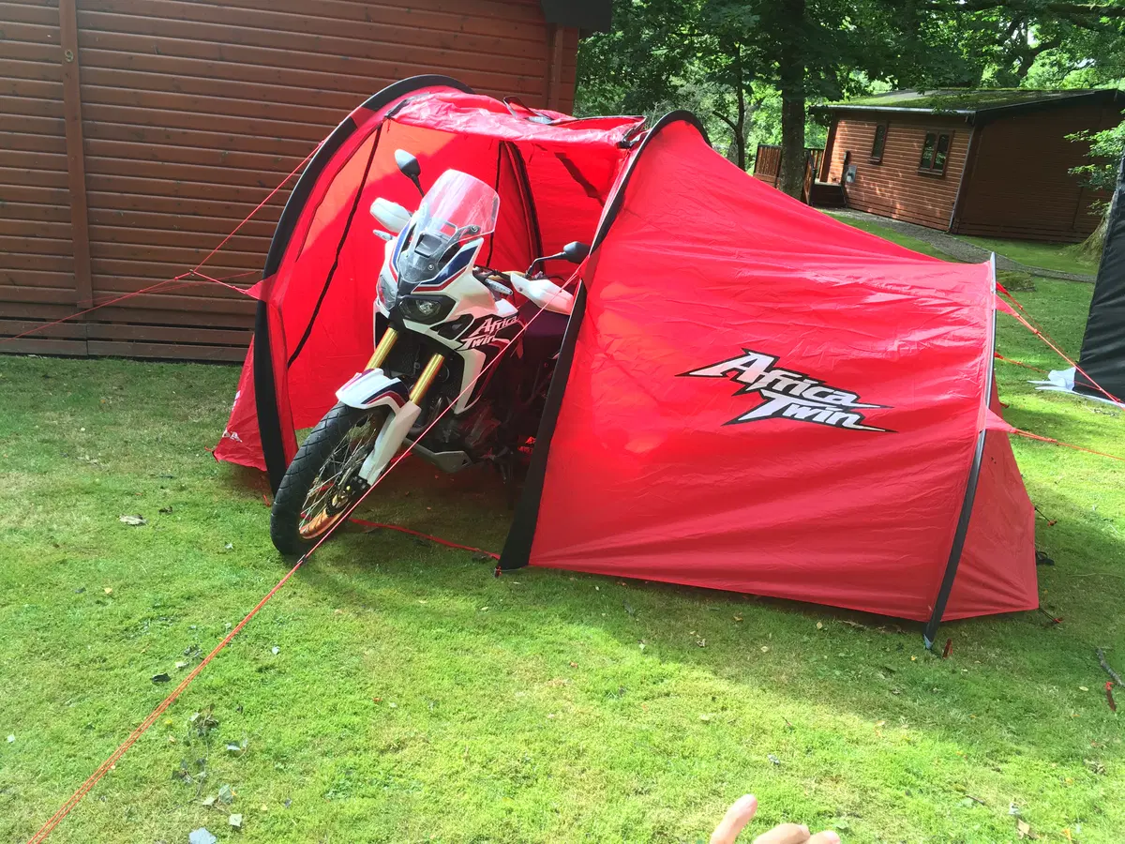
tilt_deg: -18.1
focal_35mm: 29
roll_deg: -6.0
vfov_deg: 48.2
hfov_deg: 61.7
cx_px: 562
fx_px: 942
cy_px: 422
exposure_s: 1/100
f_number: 2.2
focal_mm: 4.15
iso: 32
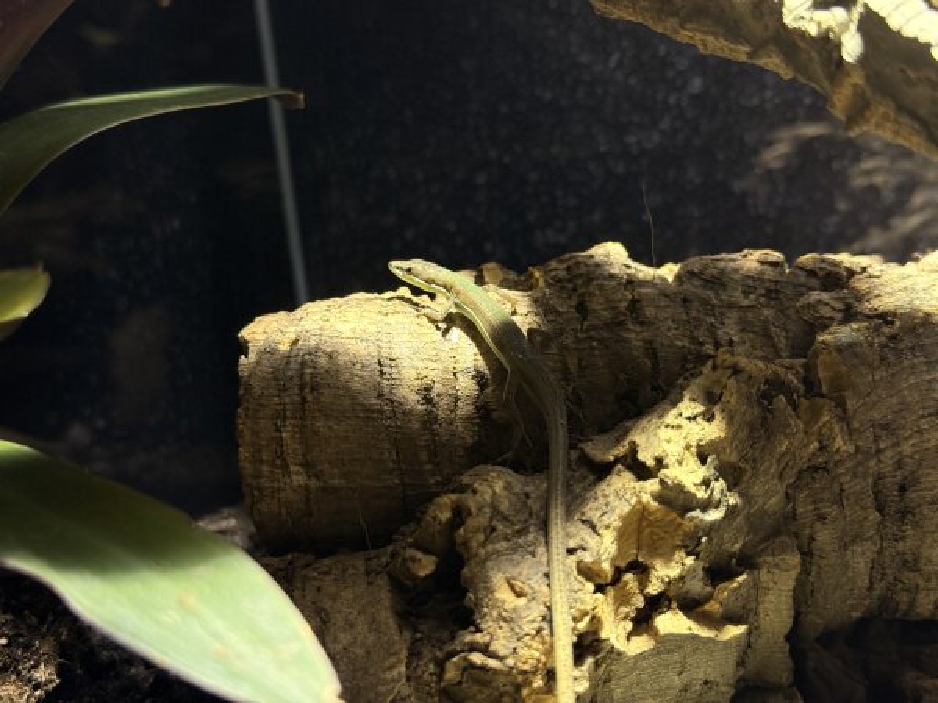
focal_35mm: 48
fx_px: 1301
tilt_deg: -11.9
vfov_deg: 30.3
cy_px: 352
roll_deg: +5.9
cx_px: 469
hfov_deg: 39.7
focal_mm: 6.76
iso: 125
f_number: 1.78
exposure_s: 1/164
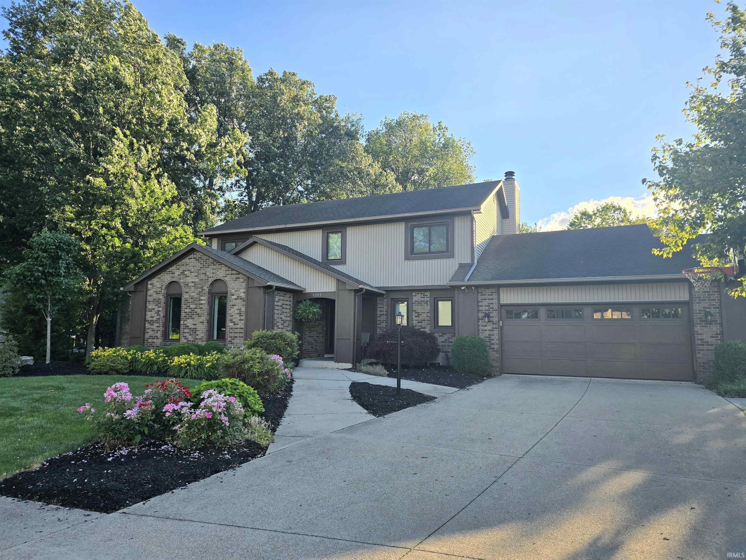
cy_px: 280
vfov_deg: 58.9
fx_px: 496
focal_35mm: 23
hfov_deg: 73.9
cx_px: 373
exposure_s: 1/385
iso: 12
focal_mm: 6.3
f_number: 1.7
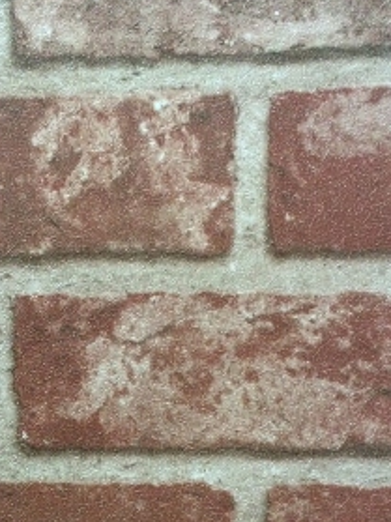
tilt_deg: -57.6
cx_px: 83
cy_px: 350
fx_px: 784
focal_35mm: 52
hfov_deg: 27.5
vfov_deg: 36.4
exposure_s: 1/25
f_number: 2.2
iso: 250
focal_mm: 4.15
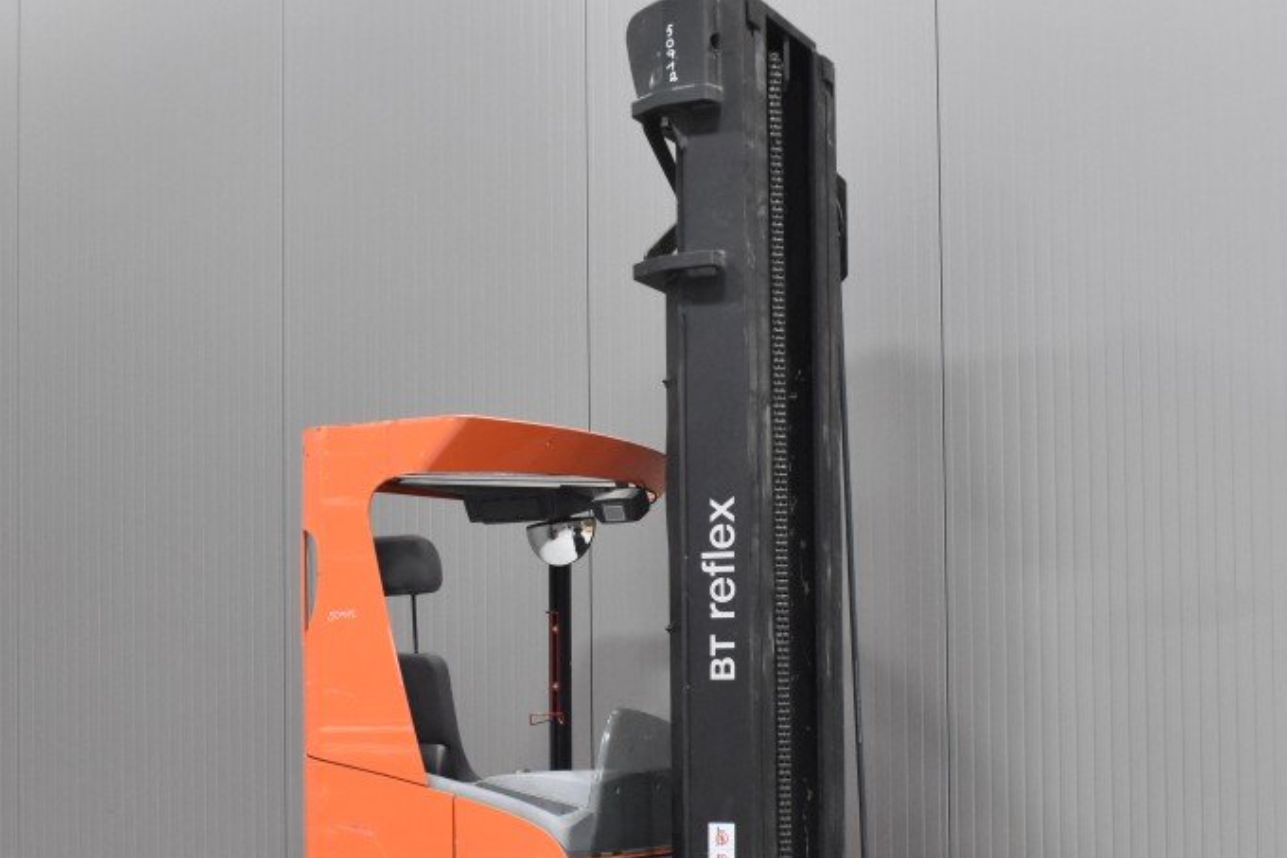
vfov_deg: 22.0
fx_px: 2176
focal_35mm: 61
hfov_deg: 32.9
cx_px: 710
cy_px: 695
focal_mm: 23
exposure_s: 1/20
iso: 1600
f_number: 6.3
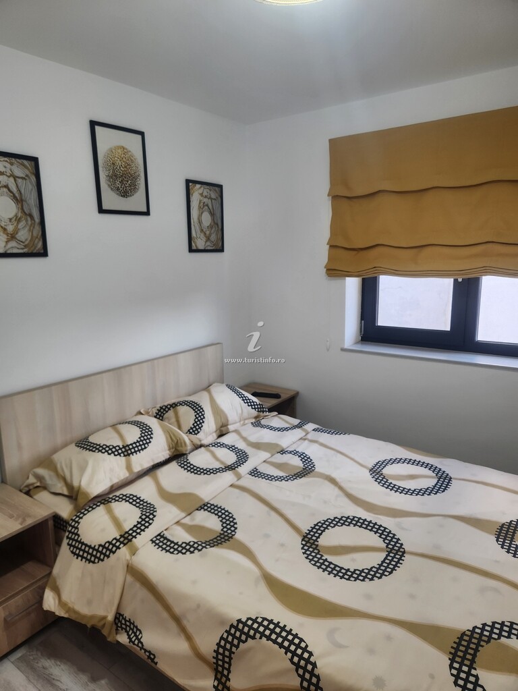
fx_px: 459
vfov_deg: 73.9
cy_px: 346
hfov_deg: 58.9
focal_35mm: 23
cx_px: 259
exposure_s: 1/180
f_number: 1.8
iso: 100
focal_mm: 5.4
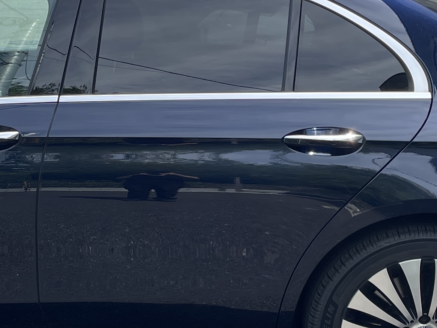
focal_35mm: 90
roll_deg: -0.6
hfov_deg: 21.3
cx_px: 50
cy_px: 130
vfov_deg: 16.4
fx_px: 1136
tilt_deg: -10.6
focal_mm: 4.2
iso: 32
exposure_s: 1/1072
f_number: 1.6
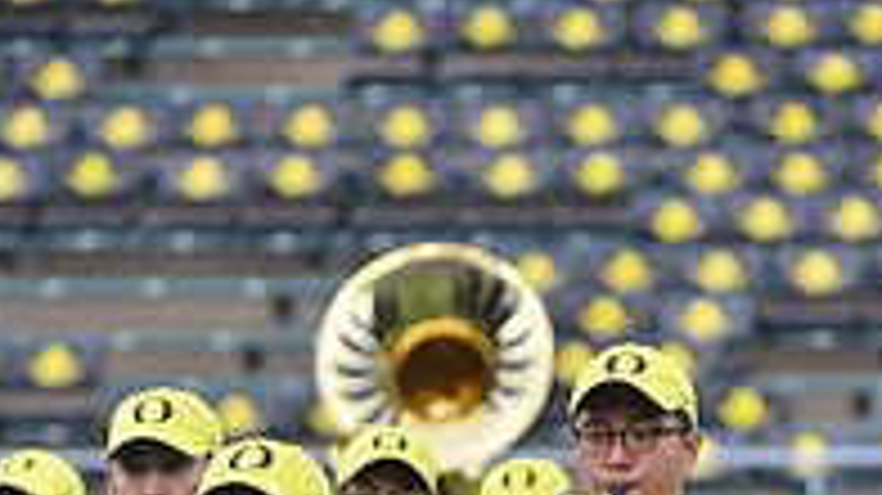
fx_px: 15170
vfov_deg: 1.9
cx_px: 578
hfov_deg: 3.3
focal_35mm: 649
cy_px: 1004
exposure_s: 1/500
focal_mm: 270
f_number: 5.6
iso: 640
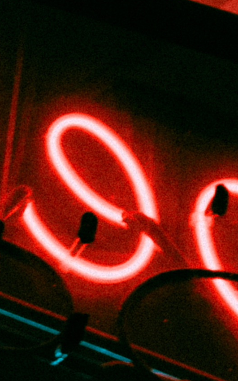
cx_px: 374
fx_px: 3734
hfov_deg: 3.6
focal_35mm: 360
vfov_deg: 5.4
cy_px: 1204
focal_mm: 50
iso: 1600
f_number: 1.8
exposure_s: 1/60
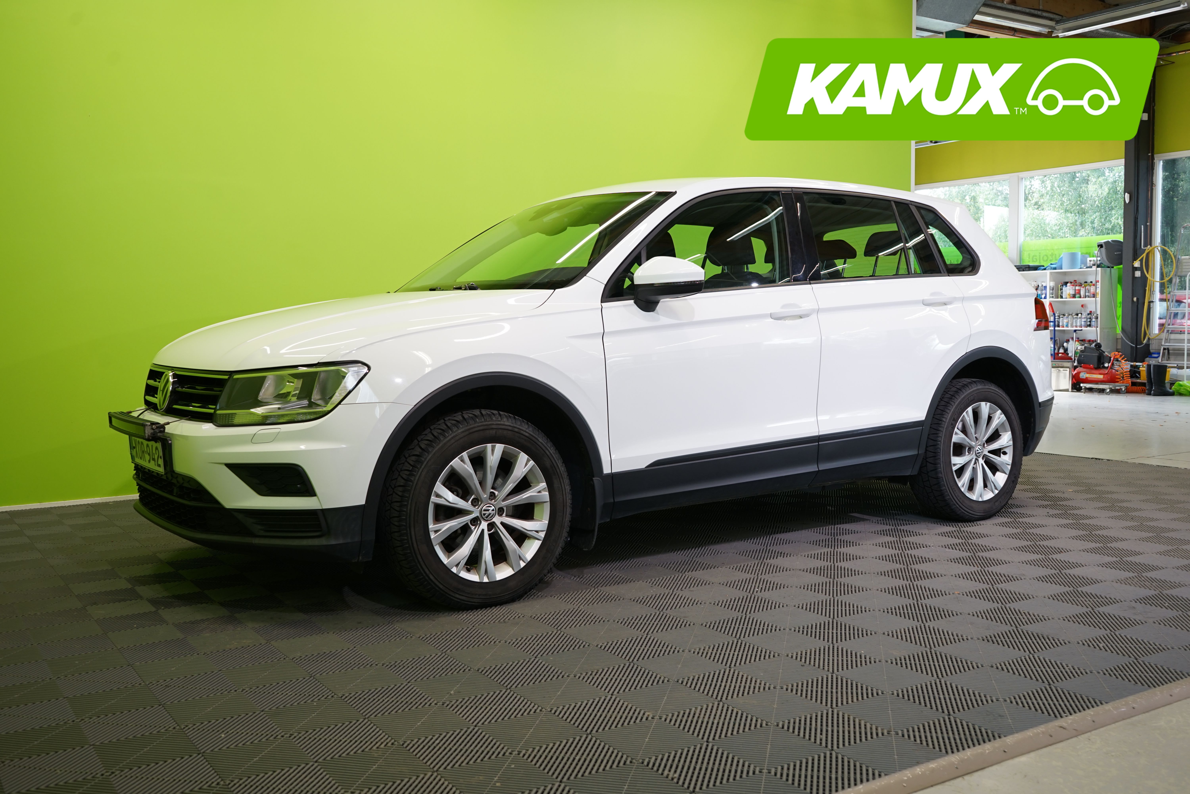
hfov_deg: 55.8
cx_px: 595
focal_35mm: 34
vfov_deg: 38.9
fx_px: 1124
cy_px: 397
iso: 400
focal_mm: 34
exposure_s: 1/30
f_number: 6.3
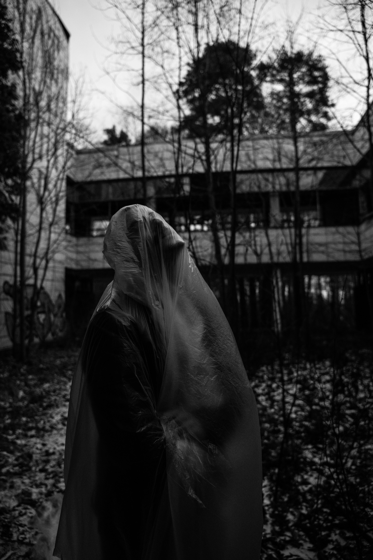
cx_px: 186
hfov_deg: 50.6
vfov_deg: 70.7
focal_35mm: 25
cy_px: 280
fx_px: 395
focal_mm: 25.4
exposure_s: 1/500
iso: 1250
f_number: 2.8
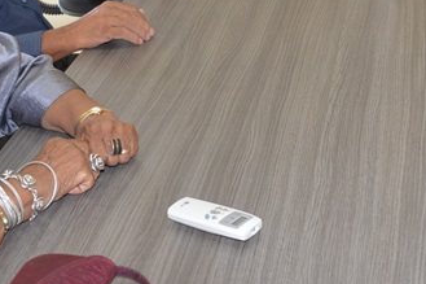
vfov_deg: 15.6
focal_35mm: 84
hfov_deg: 23.5
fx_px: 993
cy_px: -71
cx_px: 390
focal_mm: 18
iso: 400
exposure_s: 1/60
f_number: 4
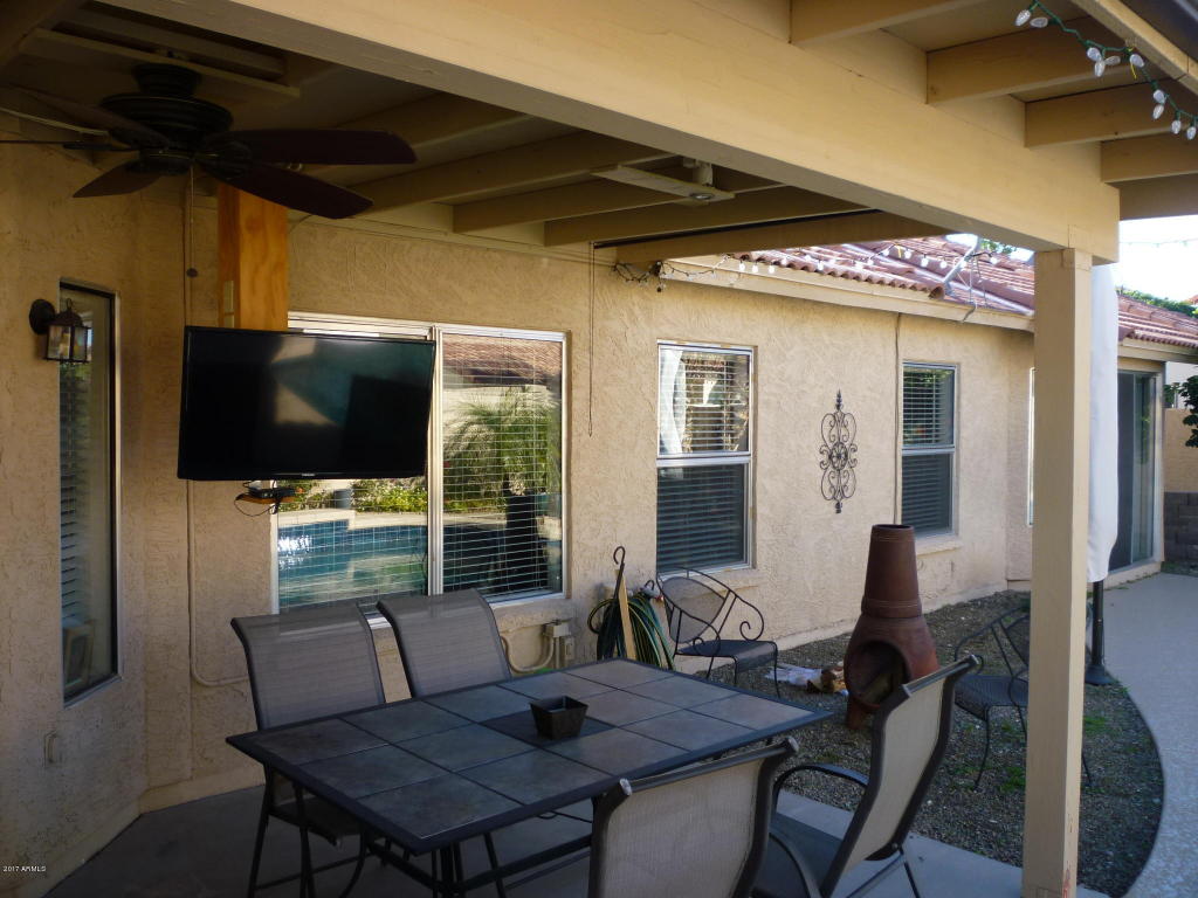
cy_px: 449
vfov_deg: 48.2
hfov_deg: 61.7
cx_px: 599
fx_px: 1004
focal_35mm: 29
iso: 80
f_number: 3.3
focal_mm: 5.2
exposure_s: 1/125
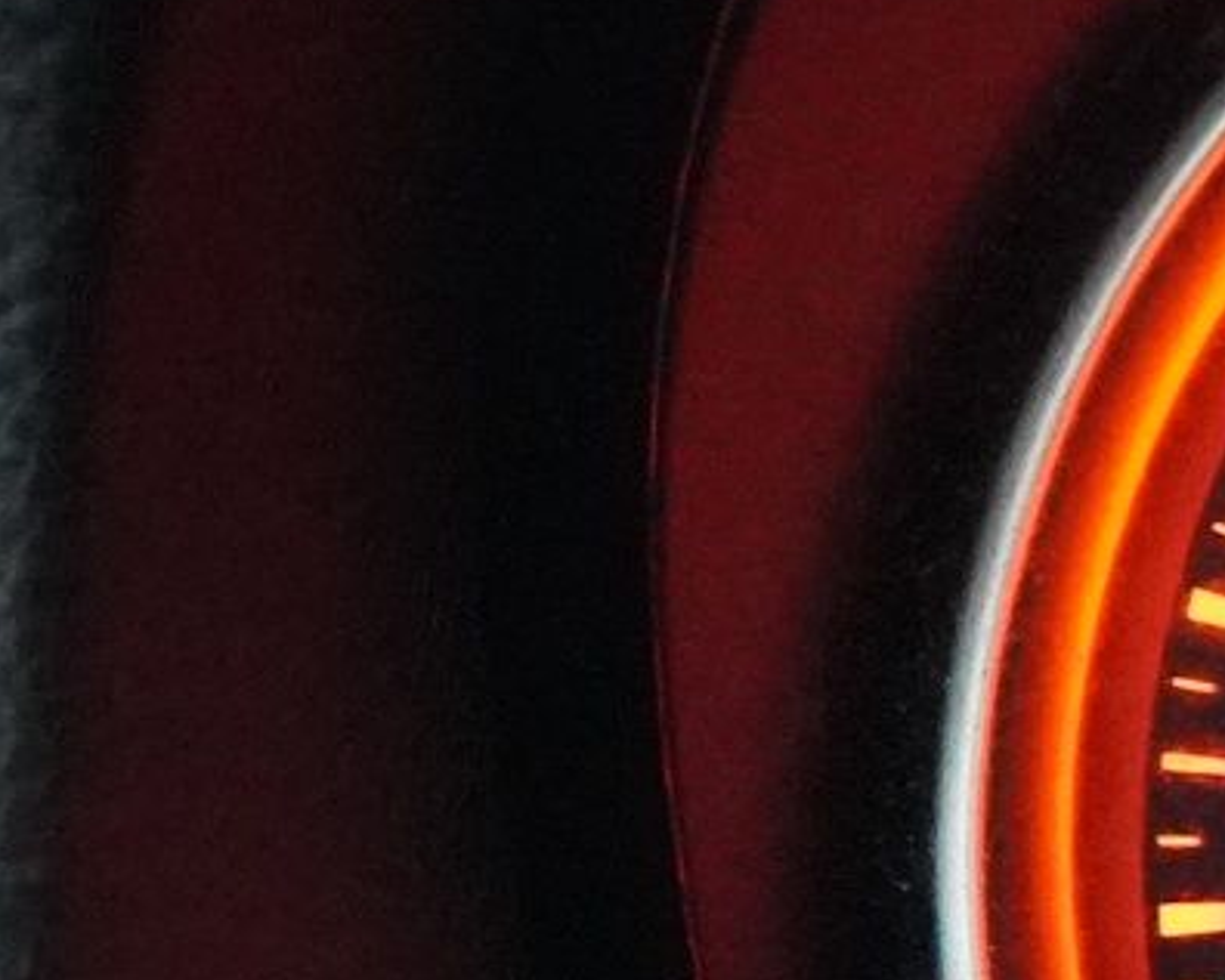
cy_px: 799
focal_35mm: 249
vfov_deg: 6.2
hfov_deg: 6.9
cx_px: 3808
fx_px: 9030
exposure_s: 1/25
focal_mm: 28
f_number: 3.5
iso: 6400
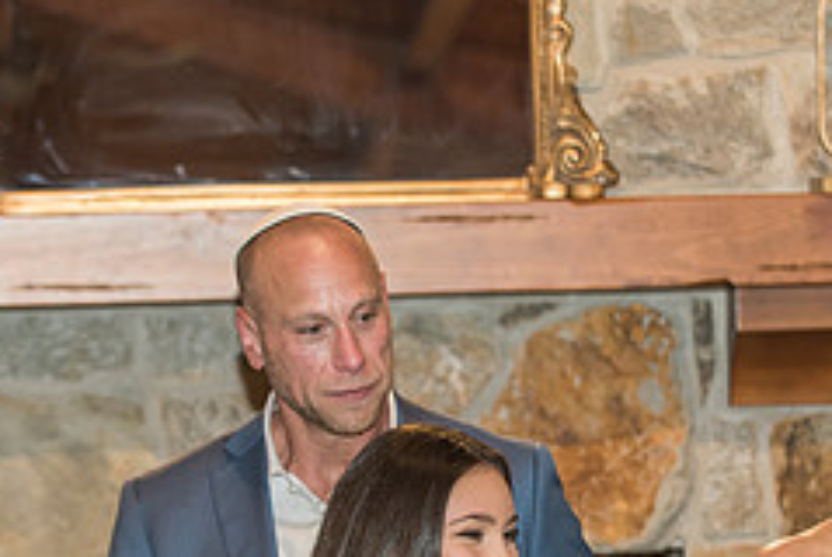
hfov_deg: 9.4
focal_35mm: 218
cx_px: 400
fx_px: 5044
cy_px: 430
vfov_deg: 6.3
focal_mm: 90
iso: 800
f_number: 3.2
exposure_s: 1/125
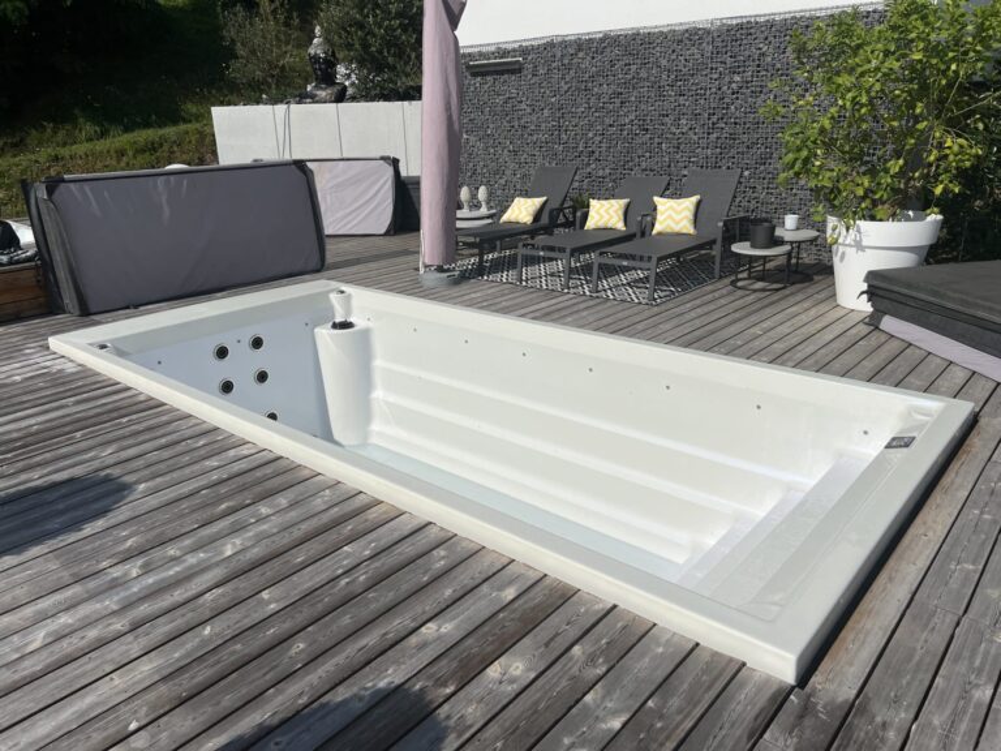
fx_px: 752
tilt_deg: -21.6
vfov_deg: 53.1
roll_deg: +1.9
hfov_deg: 67.3
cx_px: 500
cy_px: 376
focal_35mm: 26
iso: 50
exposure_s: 1/14286
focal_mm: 5.7
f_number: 1.5
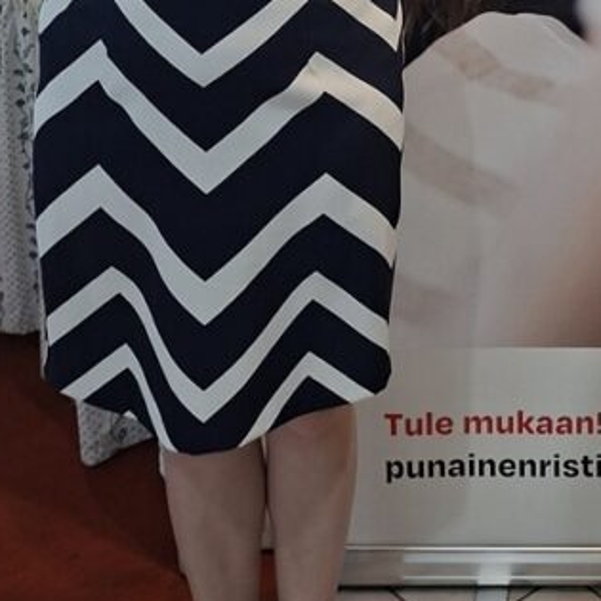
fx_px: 1296
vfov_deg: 23.5
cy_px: -153
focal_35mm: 66
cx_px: 679
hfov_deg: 24.2
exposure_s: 1/50
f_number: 1.8
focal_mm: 5.54
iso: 320
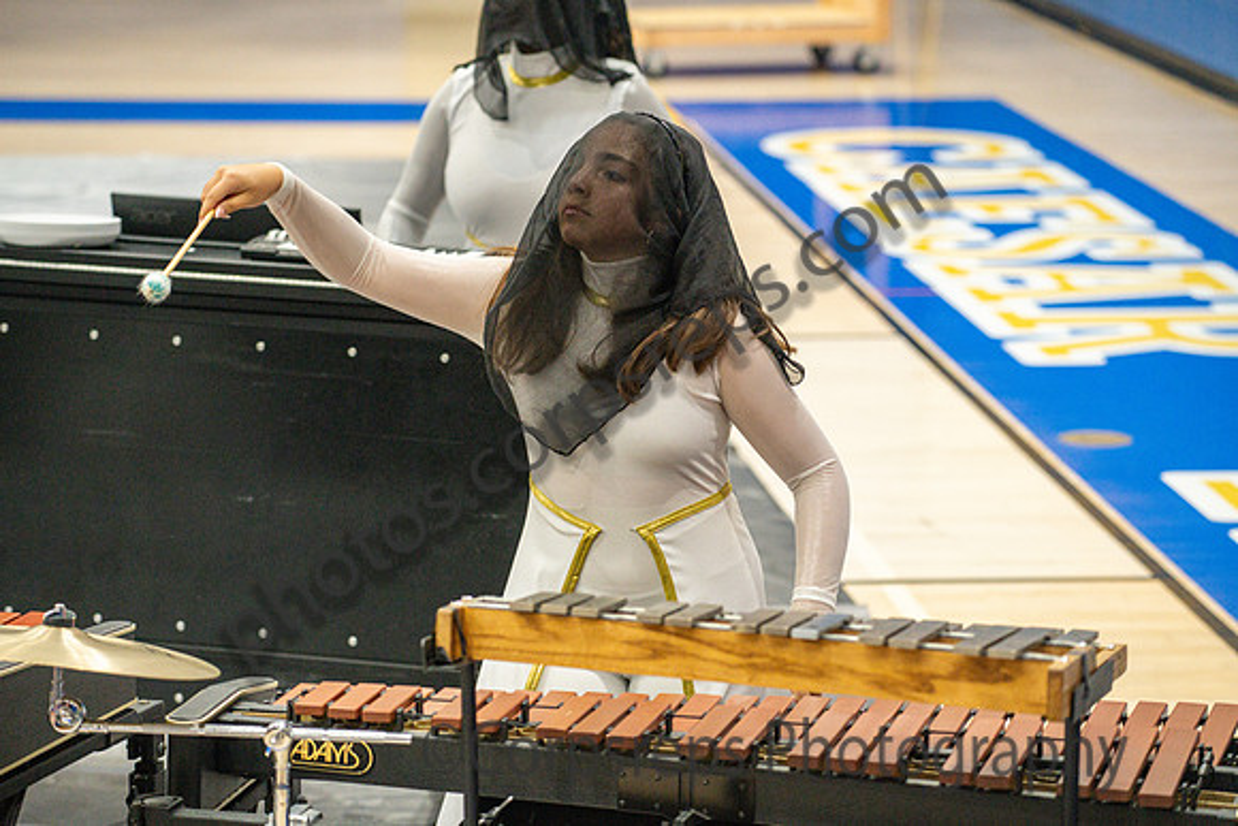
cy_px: 413
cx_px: 619
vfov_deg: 10.6
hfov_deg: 15.8
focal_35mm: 130
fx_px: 4471
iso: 6400
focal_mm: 130
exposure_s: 1/500
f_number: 4
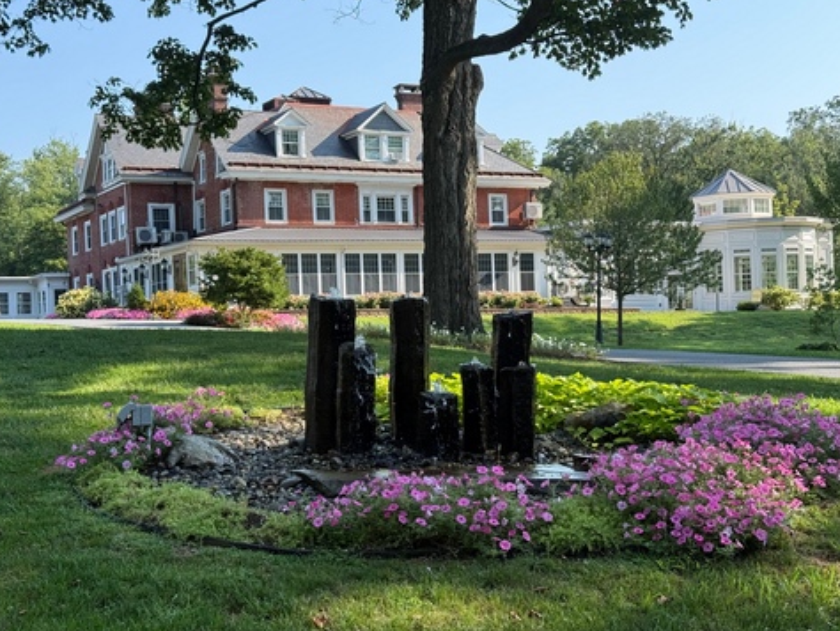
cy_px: 326
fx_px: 1238
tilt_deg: +1.6
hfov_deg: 37.5
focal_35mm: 51
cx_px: 420
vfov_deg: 28.6
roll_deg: +1.6
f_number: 1.78
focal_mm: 6.76
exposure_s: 1/1353
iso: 80
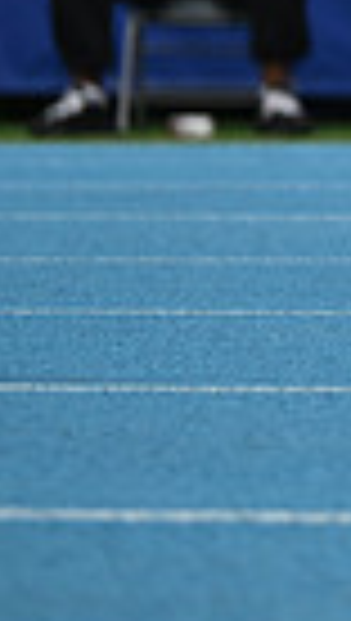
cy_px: -205
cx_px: 1264
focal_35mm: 348
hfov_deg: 3.4
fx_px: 5737
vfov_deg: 6.1
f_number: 2.8
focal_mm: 79
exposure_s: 1/3200
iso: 250
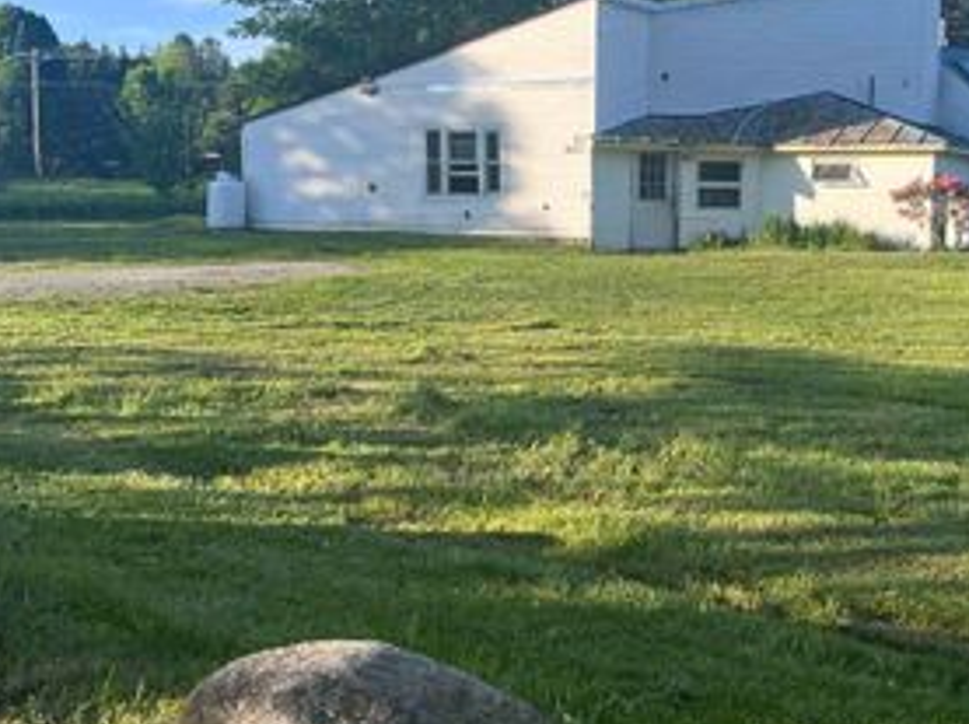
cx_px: 686
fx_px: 1314
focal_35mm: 47
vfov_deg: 30.8
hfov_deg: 39.7
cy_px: 306
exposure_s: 1/1129
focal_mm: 5.1
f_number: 1.6
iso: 50
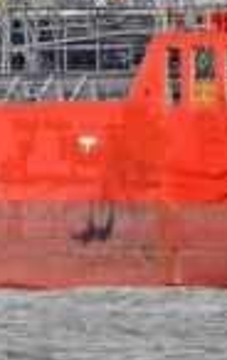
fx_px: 14790
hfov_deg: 0.9
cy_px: -90
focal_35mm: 1503
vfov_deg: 1.4
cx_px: 67
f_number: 10
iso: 200
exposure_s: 1/400
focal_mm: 180
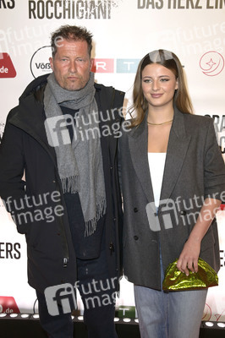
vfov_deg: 53.2
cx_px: 112
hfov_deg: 36.8
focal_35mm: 36
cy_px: 169
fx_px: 338
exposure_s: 1/100
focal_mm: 36
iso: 500
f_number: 5.6
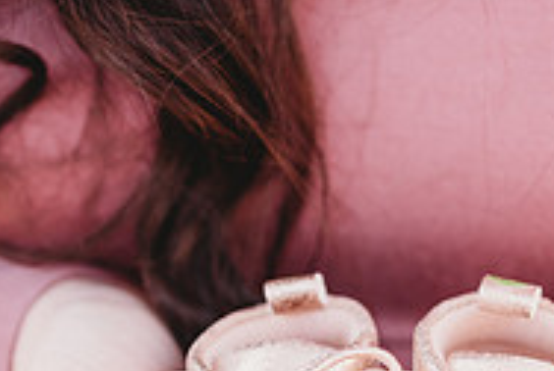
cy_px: 473
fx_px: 1141
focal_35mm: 74
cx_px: 392
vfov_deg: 17.4
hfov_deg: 27.1
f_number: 2.2
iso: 100
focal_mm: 24
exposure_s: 1/160
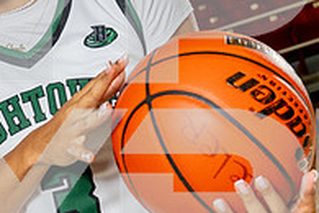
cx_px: 93
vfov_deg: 10.4
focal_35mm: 131
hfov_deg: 15.6
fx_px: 1161
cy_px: -2
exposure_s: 1/250
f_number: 5.6
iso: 640
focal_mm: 44
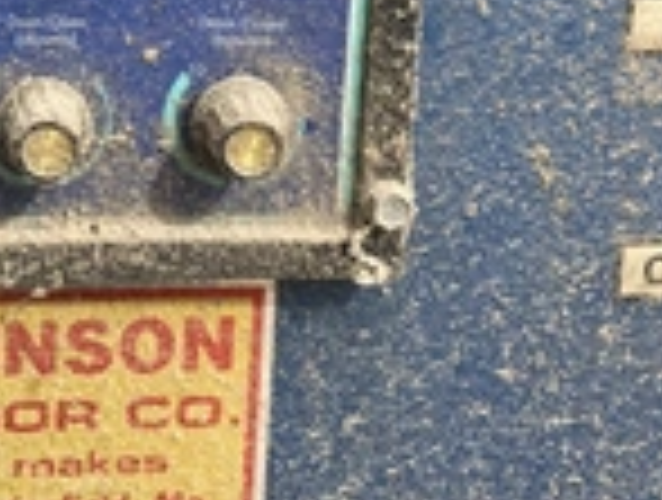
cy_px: -90
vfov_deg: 18.5
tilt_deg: -9.7
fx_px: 1457
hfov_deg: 24.5
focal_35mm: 76
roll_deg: -0.7
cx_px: 9
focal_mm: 3.99
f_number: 1.8
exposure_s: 1/1312
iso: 32
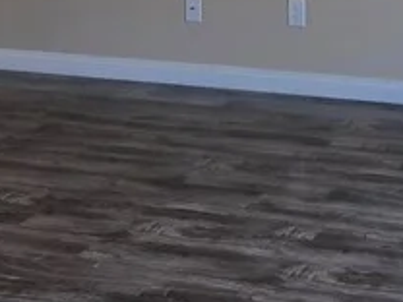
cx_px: 422
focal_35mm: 113
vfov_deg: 12.2
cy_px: -215
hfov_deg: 17.0
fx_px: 1316
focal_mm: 5.4
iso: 100
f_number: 1.8
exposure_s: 1/120
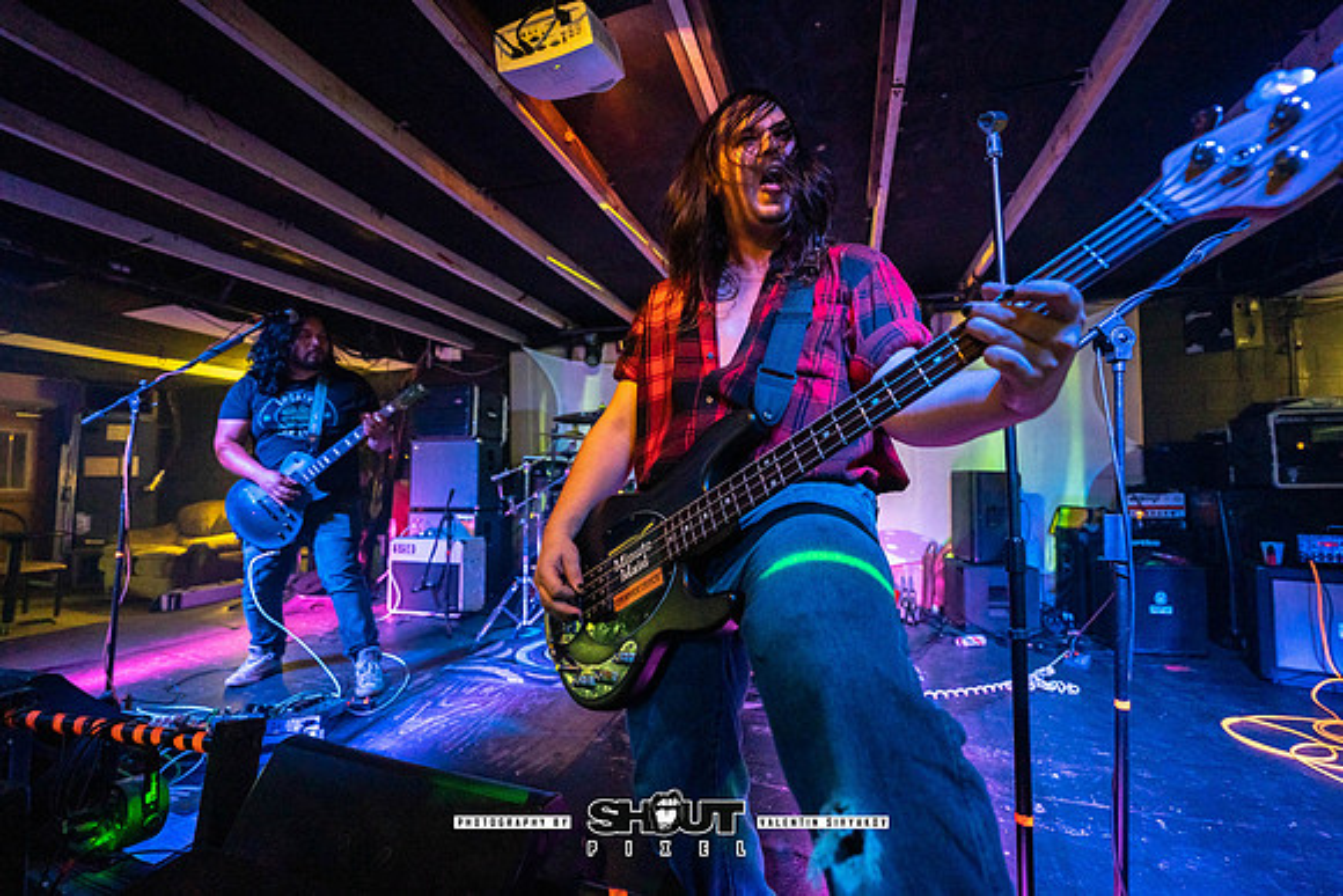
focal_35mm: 14
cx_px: 672
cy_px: 448
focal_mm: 14
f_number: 2.8
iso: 2500
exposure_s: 1/250
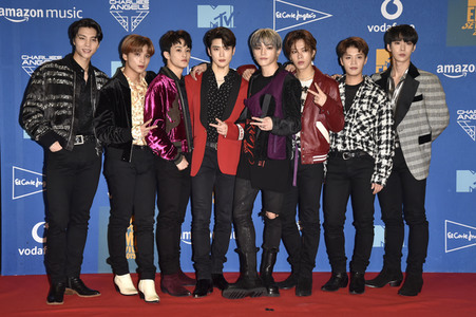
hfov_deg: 32.4
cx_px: 238
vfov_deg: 21.9
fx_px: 819
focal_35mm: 62
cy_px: 158
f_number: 6.3
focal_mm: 62
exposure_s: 1/250
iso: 1600
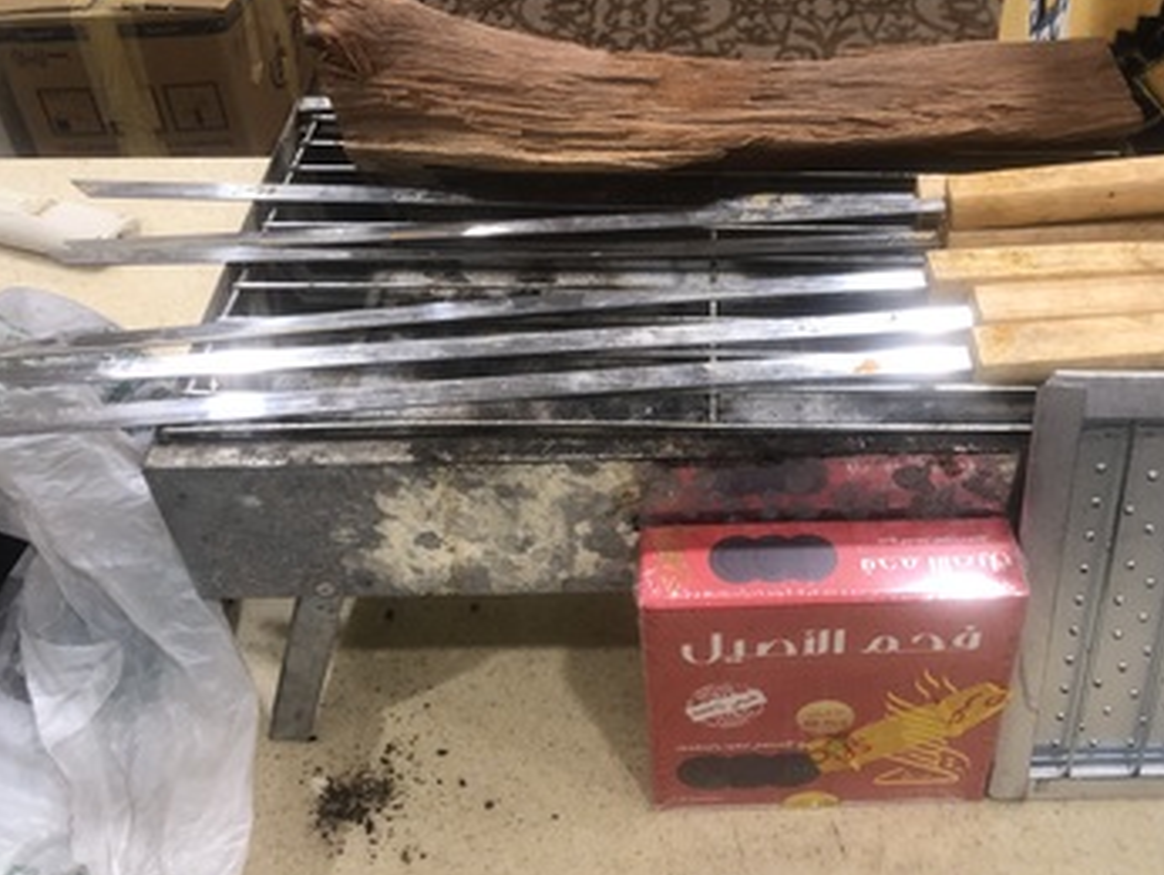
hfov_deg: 49.6
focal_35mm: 37
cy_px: 365
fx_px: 1245
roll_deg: +1.8
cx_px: 728
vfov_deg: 38.6
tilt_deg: -38.1
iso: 40
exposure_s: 1/20
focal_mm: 4
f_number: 1.8
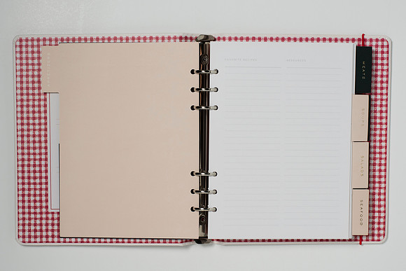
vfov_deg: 21.5
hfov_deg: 31.8
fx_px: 712
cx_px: 202
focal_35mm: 63
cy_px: 151
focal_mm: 50
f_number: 10
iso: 200
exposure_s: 1/250
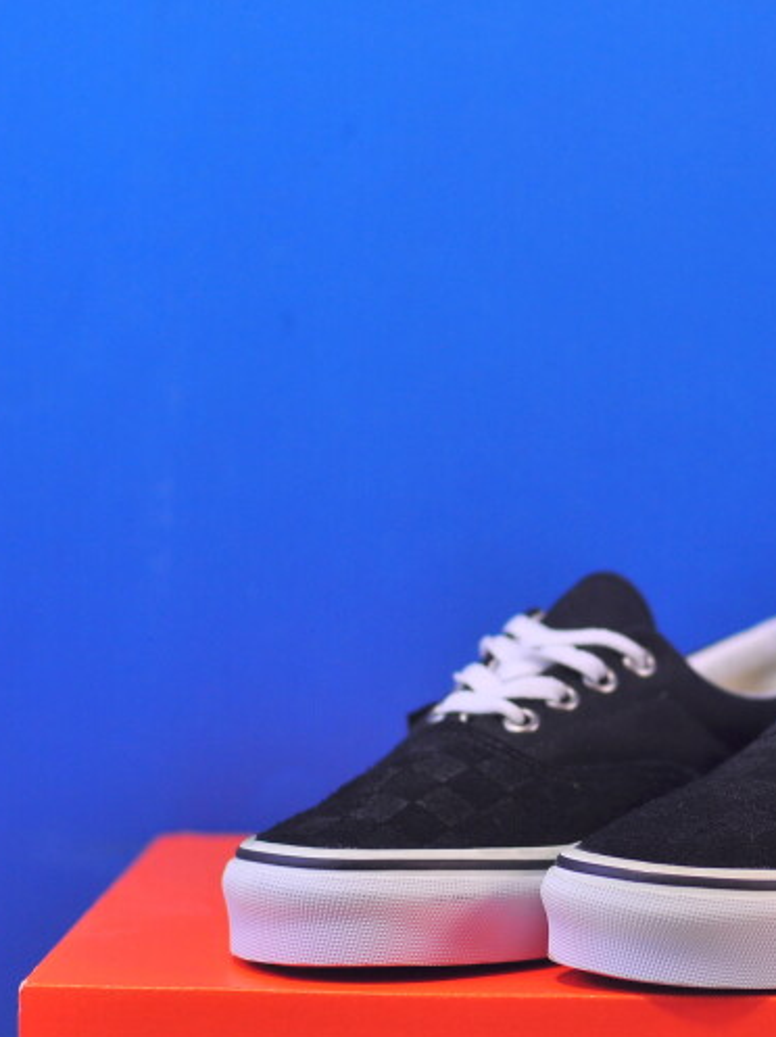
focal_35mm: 116
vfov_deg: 17.0
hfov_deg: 12.6
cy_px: 552
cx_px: 707
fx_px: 3472
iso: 250
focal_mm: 50
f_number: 2.5
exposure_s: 1/320
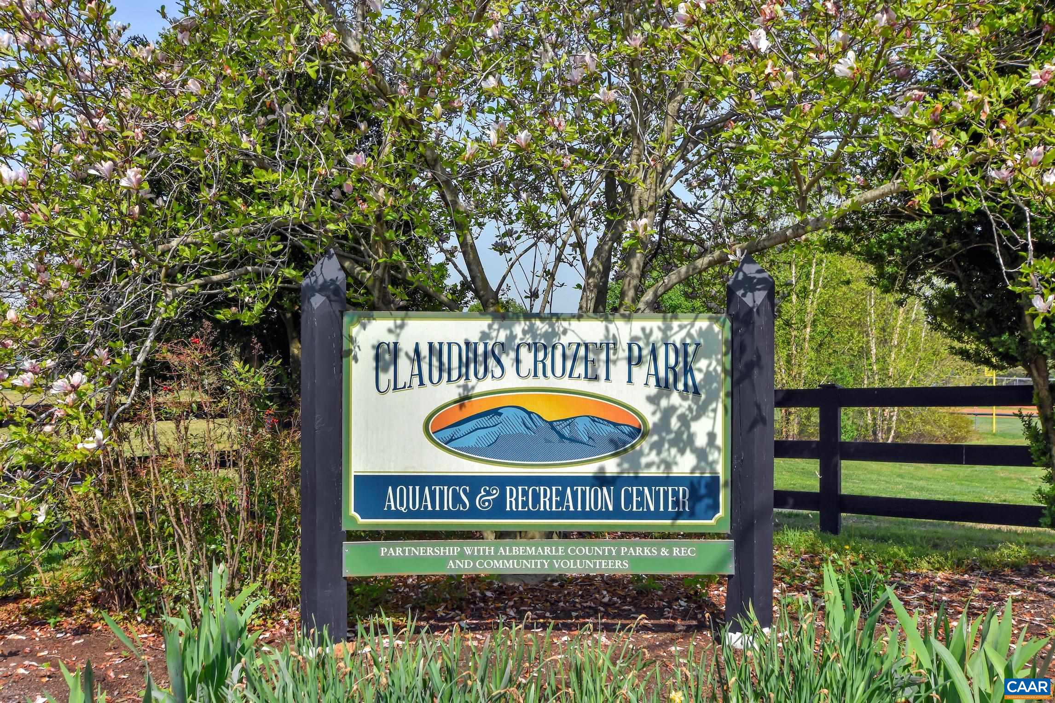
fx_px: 879
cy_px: 352
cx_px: 528
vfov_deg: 43.6
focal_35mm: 30
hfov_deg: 61.9
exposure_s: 1/500
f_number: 8
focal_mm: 20
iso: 200
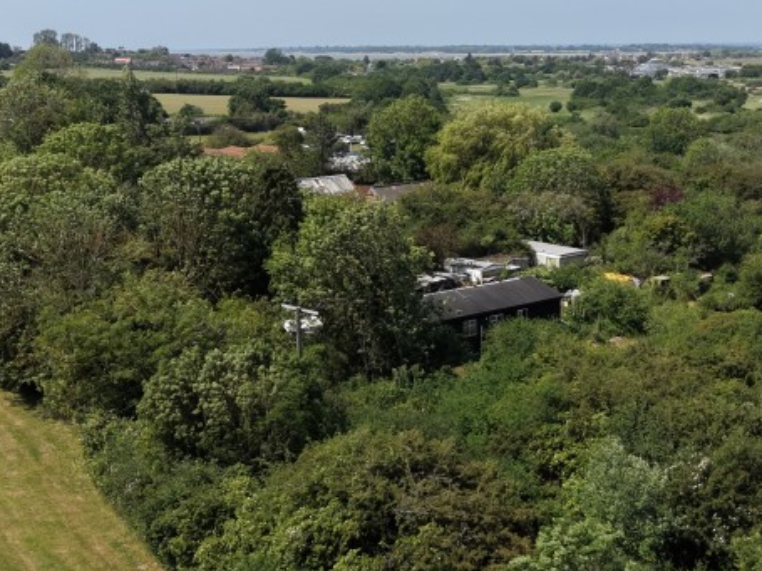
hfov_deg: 35.4
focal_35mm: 54
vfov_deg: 26.7
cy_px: 414
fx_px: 1188
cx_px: 451
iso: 200
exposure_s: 1/4000
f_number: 1.8
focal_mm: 8.67
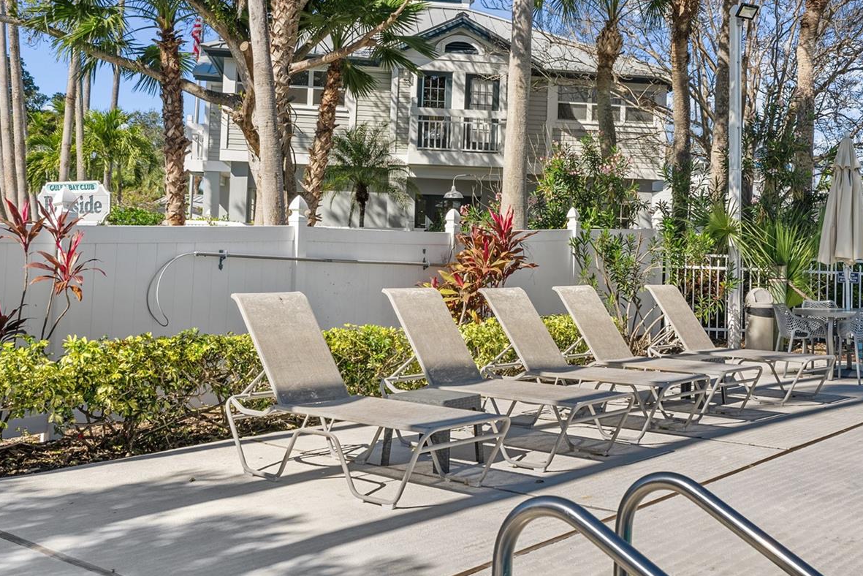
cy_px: 208
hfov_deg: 46.0
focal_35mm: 42
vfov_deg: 31.7
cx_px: 534
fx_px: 1007
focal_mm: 31
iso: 400
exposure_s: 1/200
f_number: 9
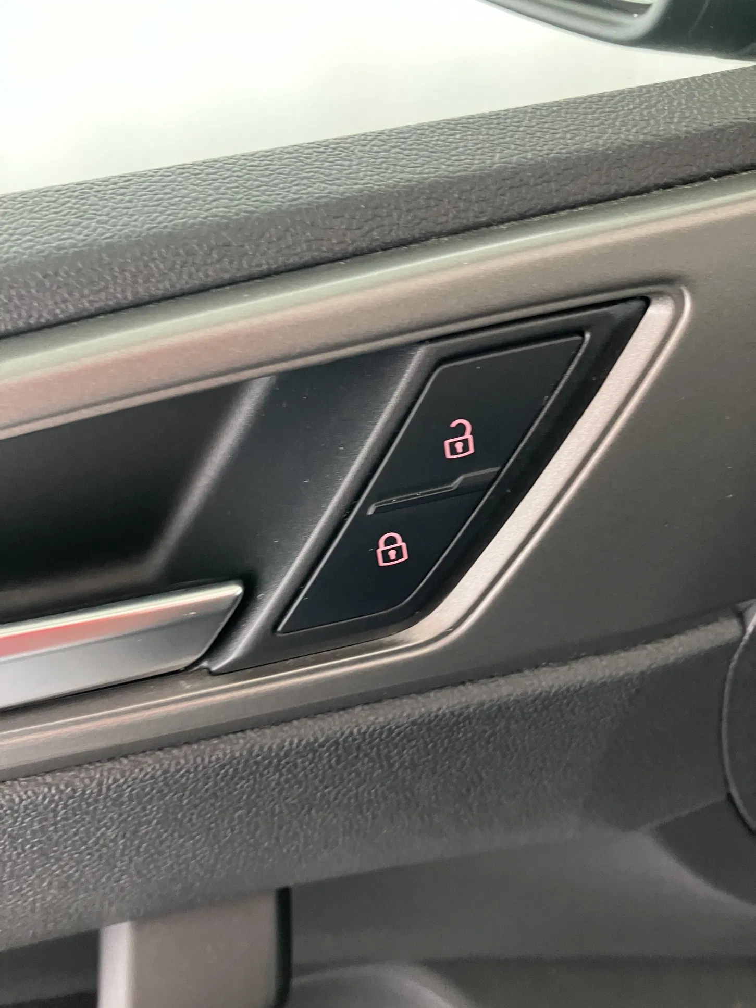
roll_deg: +5.2
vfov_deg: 63.4
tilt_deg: -44.6
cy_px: 504
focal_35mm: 28
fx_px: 815
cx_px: 378
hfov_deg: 49.7
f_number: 1.8
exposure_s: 1/56
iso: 250
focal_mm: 3.99
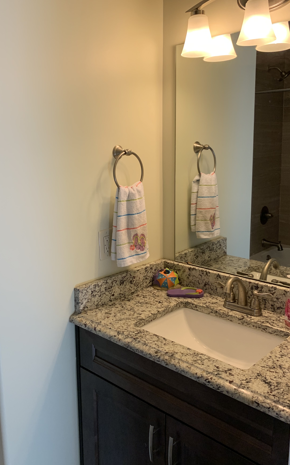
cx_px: 116
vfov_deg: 59.7
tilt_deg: -11.7
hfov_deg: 39.3
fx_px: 405
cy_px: 231
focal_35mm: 32
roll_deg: +1.1
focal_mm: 4.25
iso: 80
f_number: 1.8
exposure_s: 1/60
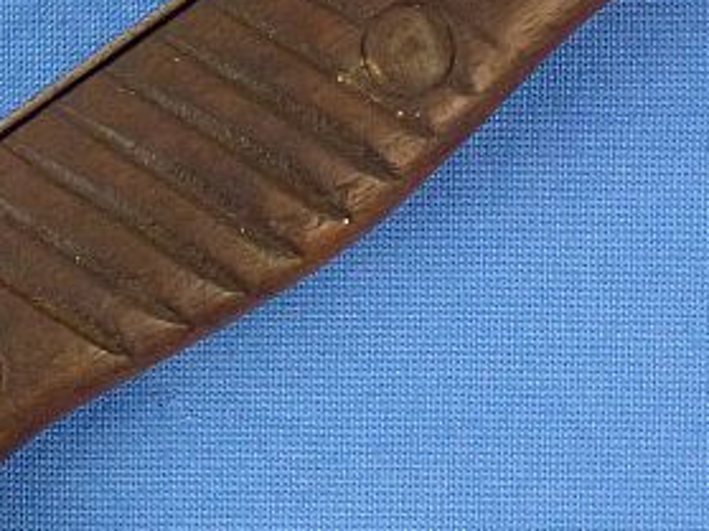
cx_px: 74
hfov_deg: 13.1
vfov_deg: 9.9
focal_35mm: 149
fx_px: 3050
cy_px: 318
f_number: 4.3
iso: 400
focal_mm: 9.4
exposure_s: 1/80
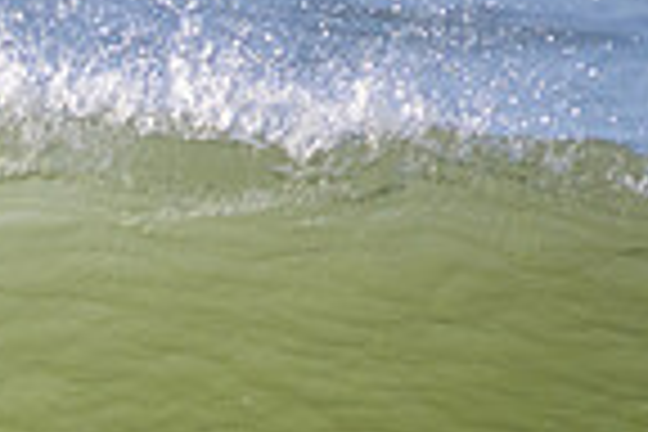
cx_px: -202
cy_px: 583
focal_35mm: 3226
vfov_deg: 0.4
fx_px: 58063
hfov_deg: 0.6
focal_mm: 800
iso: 1800
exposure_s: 1/2000
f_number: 11
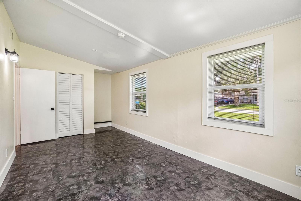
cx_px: 150
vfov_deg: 77.3
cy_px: 100
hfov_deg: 100.4
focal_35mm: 15
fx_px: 125
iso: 400
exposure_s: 1/30
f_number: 8
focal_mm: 10
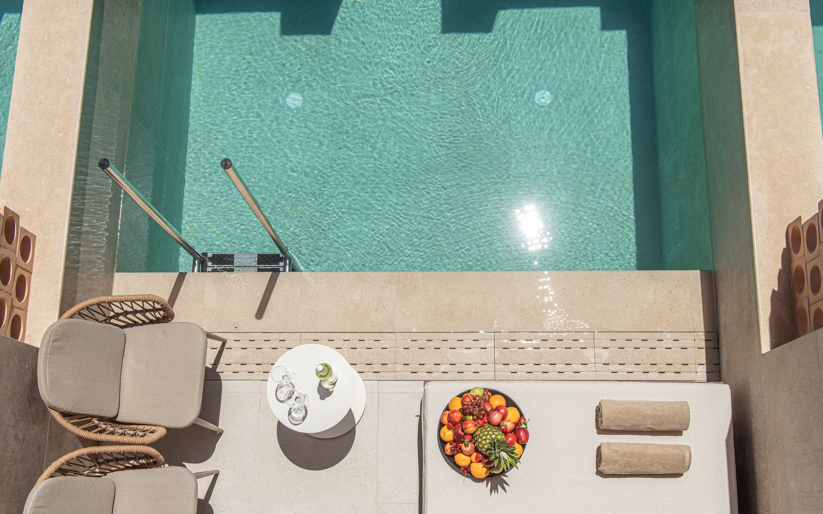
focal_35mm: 37
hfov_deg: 52.7
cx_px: 415
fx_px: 830
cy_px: 254
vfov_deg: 34.4
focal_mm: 36
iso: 100
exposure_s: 1/400
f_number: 9
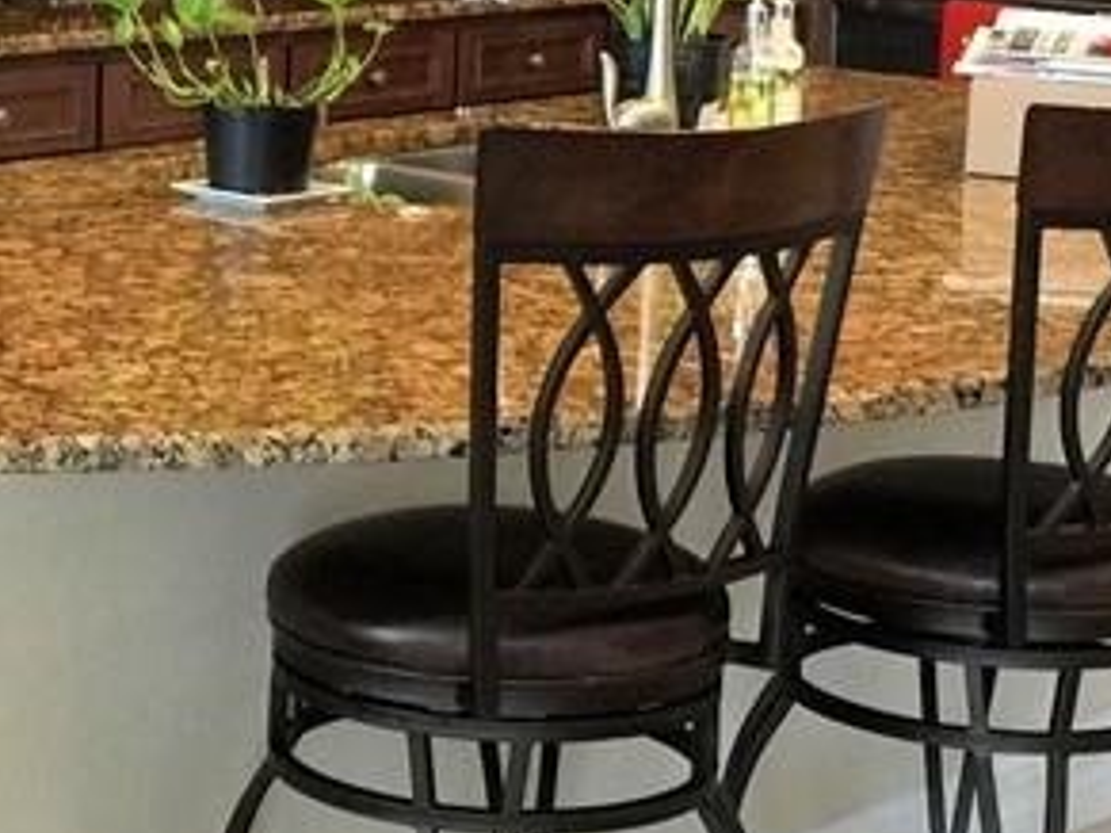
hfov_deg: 19.0
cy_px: 94
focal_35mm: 102
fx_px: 3272
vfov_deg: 14.4
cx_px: 179
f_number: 2.2
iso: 80
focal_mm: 4.15
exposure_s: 1/15
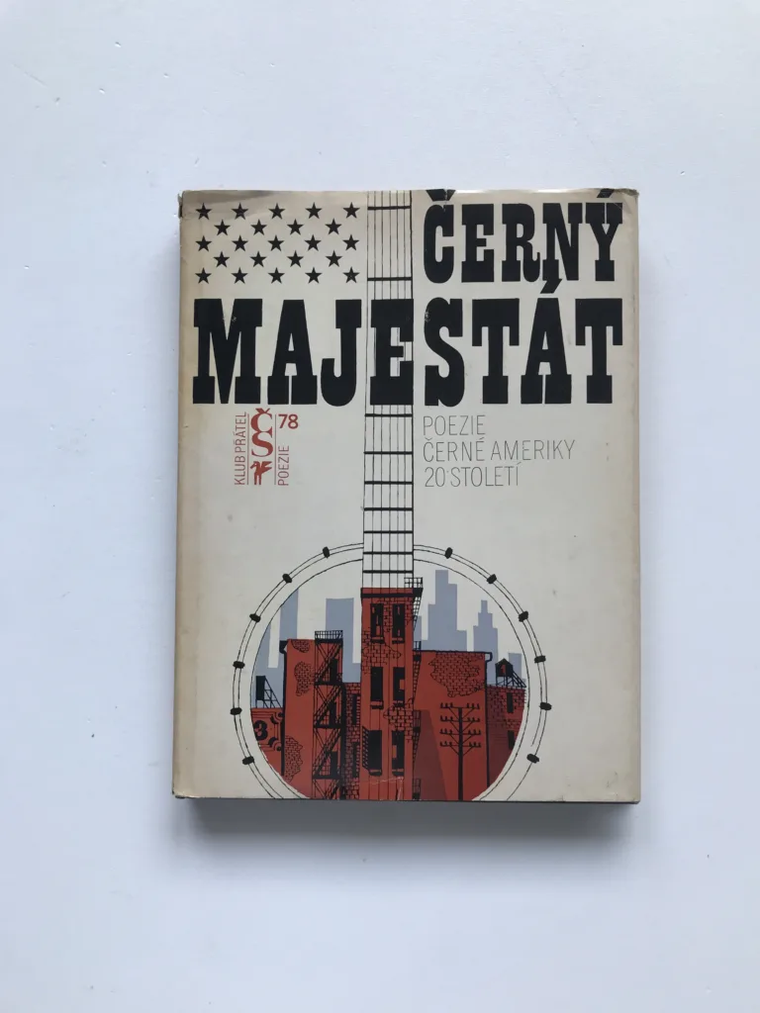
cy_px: 506
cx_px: 380
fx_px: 820
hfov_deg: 49.7
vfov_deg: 63.4
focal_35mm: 28
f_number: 1.8
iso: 32
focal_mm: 3.99
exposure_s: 1/100
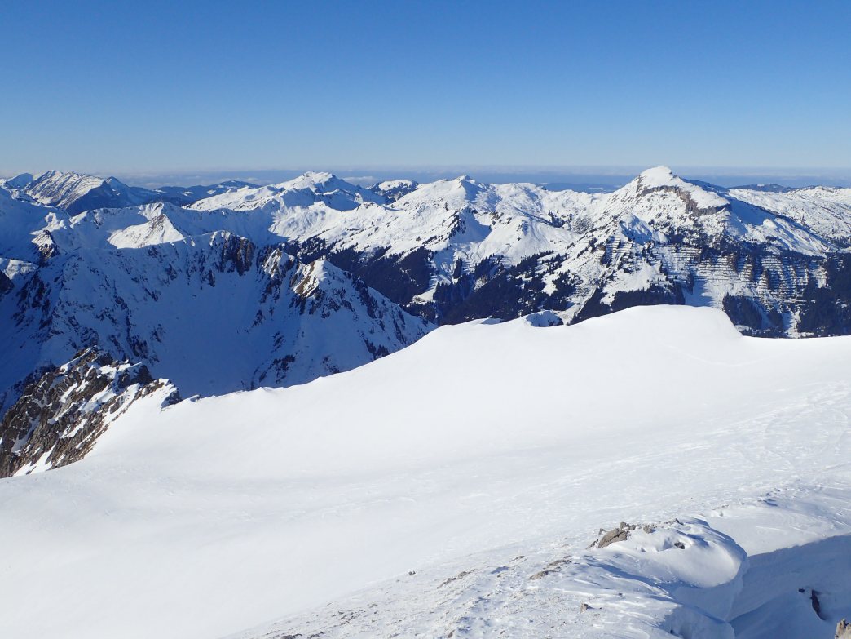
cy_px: 320
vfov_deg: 40.7
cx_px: 426
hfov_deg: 52.6
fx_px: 860
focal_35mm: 35
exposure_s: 1/500
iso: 200
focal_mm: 6.42
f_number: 10
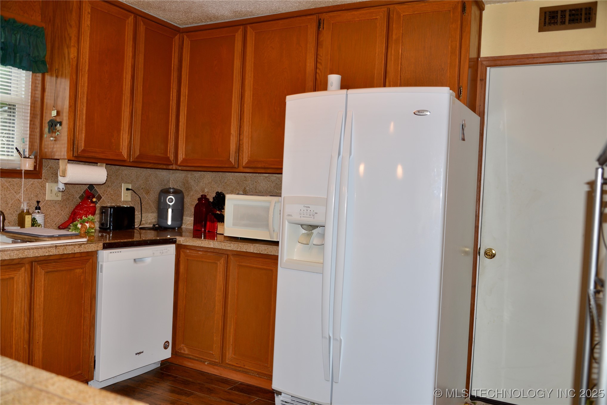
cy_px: 202
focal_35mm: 32
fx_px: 540
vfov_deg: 41.1
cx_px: 304
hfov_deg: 58.7
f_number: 3.8
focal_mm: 32
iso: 320
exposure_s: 1/60
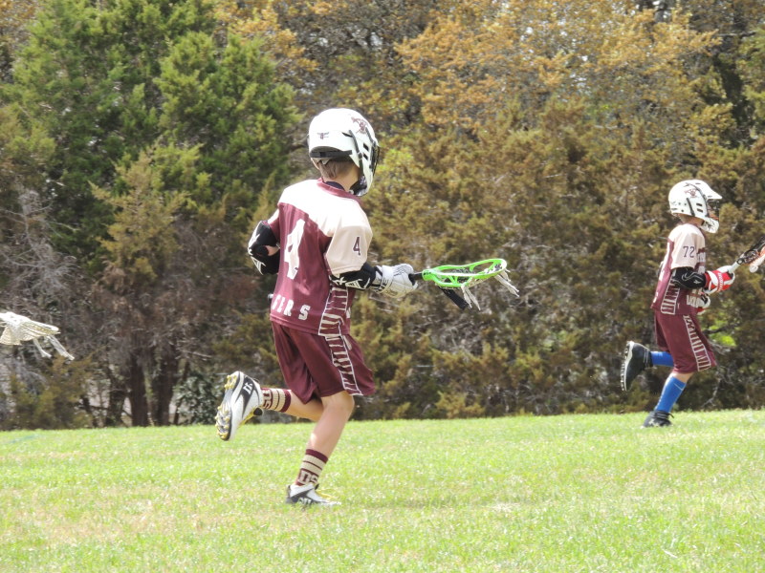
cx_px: 382
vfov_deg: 5.4
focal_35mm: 275
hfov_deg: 7.2
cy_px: 286
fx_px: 6077
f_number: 4.7
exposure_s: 1/500
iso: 250
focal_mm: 49
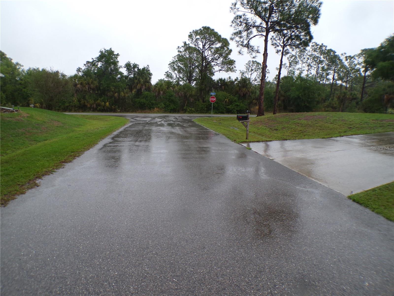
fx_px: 273
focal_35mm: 24
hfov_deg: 71.6
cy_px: 148
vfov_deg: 56.8
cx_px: 197
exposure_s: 1/56
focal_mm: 4.3
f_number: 3
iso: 100
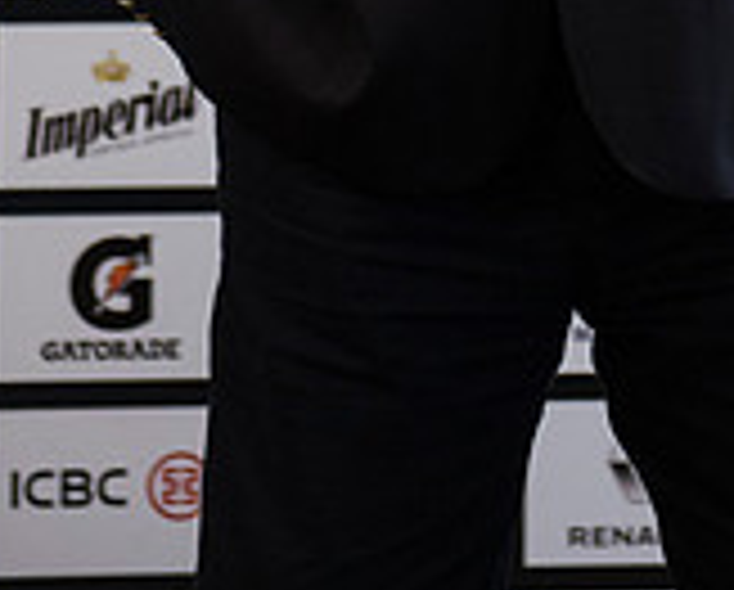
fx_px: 3939
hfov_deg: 10.6
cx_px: 549
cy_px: -342
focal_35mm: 181
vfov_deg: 8.3
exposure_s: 1/160
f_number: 2.8
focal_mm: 70
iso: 2200
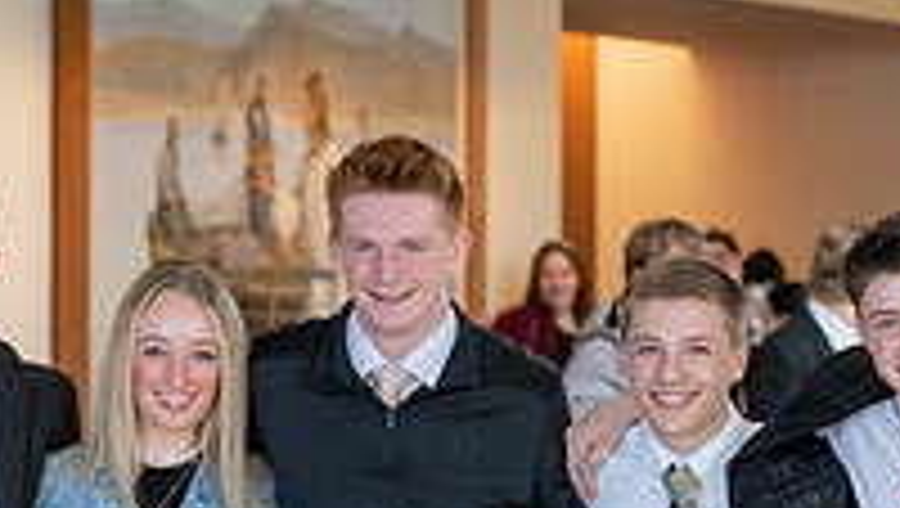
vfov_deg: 4.8
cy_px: 490
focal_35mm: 254
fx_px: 6068
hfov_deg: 8.5
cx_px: 203
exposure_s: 1/250
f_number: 2.8
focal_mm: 70
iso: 1000
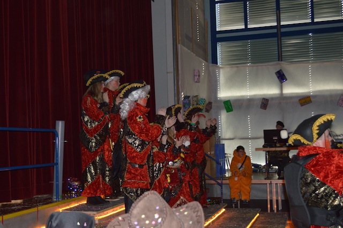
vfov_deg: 28.0
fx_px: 457
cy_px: 114
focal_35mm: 48
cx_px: 172
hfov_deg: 41.1
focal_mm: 32
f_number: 4.8
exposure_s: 1/30
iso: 800
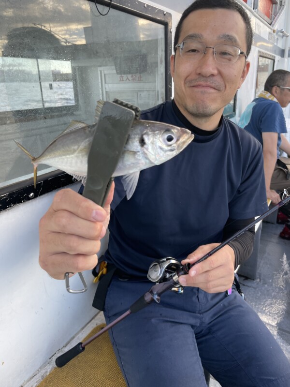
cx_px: 145
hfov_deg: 53.1
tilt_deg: -20.0
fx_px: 290
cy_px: 194
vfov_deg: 67.3
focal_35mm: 26
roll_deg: +2.5
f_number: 1.6
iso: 32
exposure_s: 1/209
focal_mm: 4.2
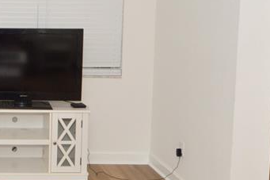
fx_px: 405
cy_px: 50
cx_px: -17
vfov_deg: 24.8
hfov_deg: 32.9
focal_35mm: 54
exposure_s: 1/60
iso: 800
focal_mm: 12
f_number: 10
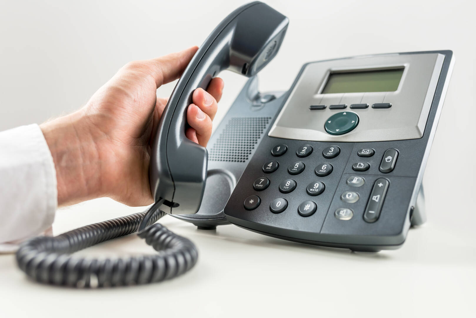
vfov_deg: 37.9
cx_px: 238
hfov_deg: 54.4
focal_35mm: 35
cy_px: 159
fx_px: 463
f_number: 4
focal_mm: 35
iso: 320
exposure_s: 1/125
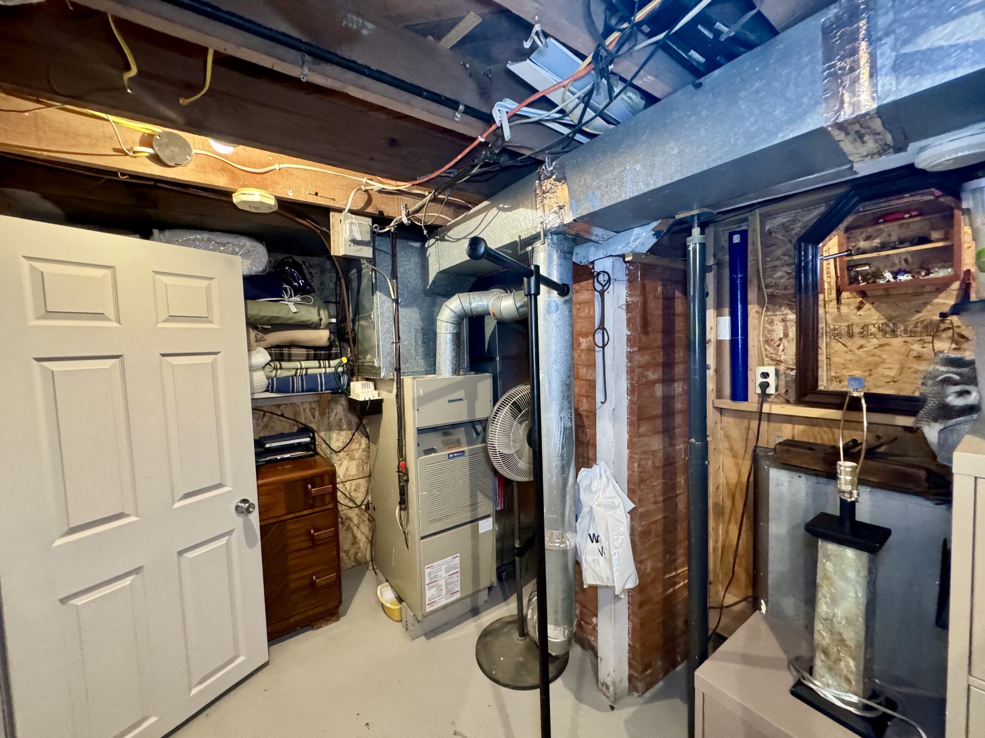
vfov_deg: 85.7
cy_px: 369
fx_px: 398
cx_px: 492
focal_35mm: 14
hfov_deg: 102.1
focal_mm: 2.22
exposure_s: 1/60
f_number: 2.2
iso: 800
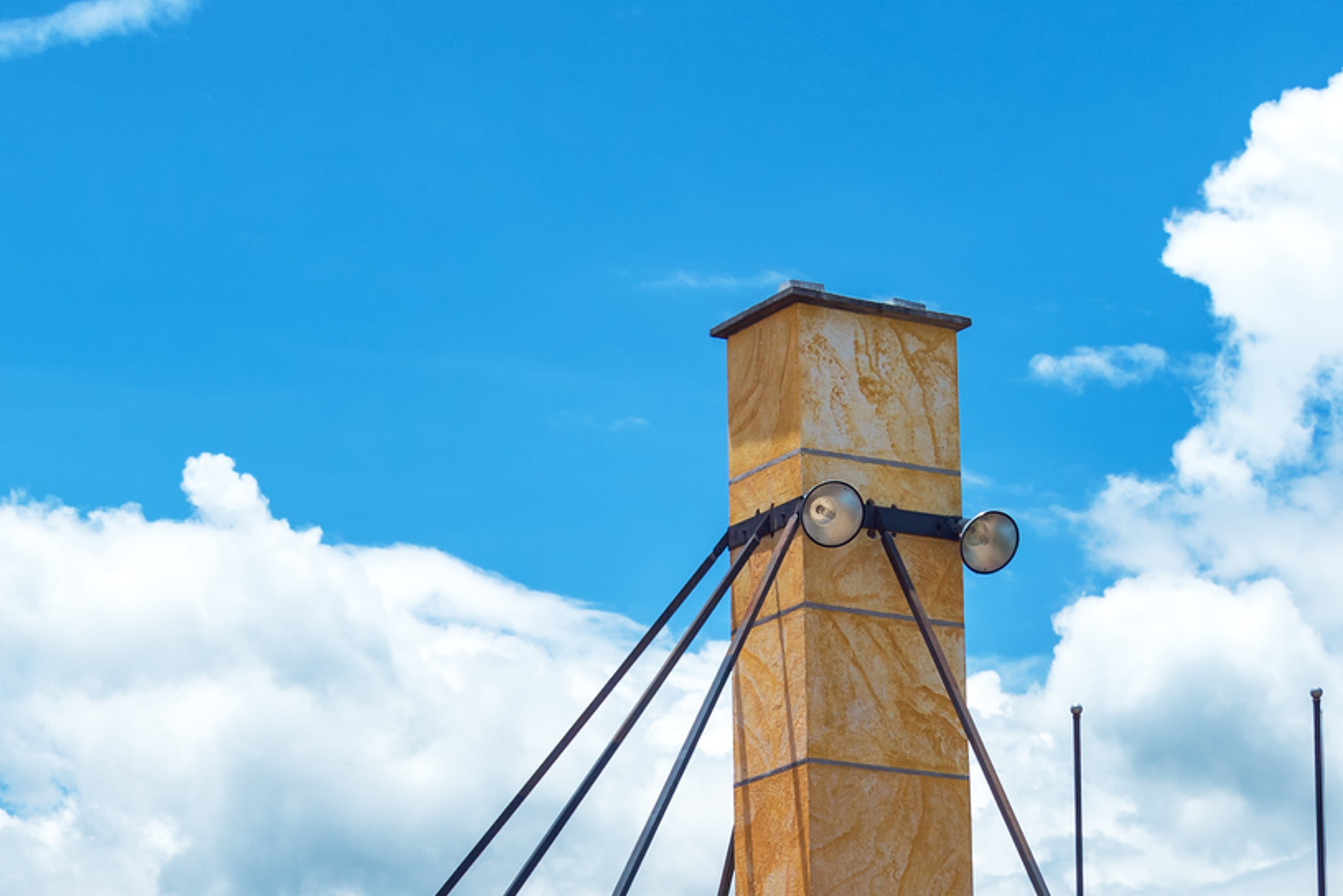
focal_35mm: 117
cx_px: 510
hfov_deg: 17.5
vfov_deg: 11.6
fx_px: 4366
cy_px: 859
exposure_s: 1/250
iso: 200
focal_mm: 45
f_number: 8
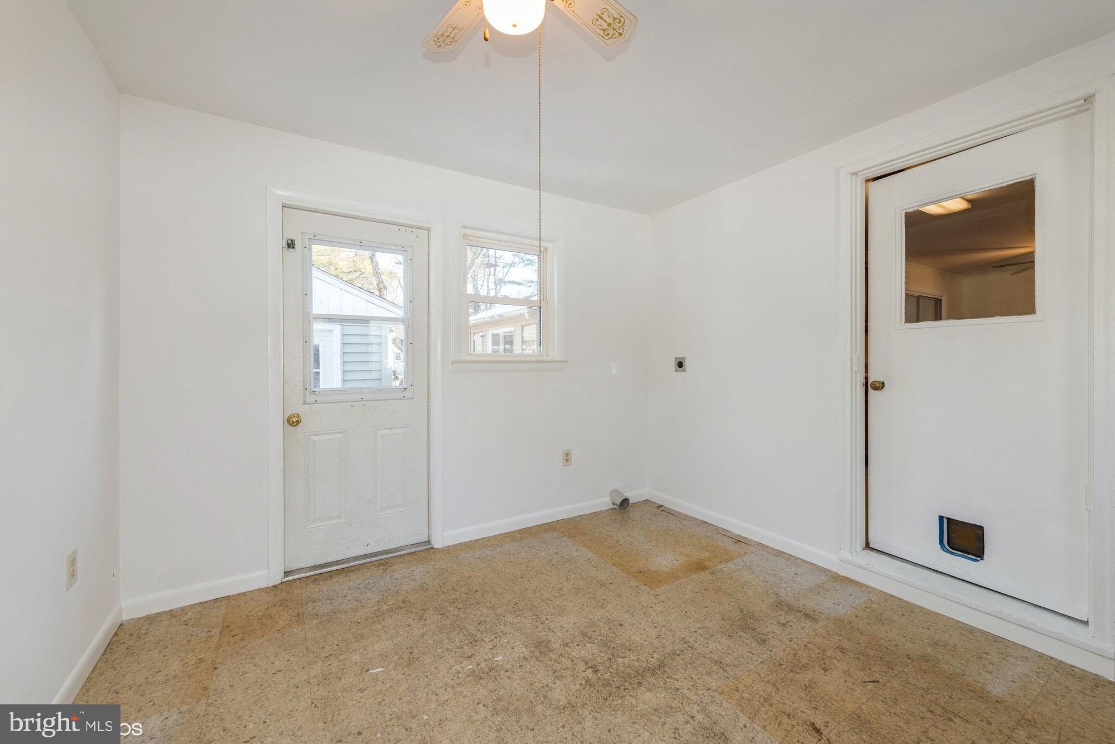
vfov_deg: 81.2
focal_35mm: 14
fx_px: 434
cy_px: 372
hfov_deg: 104.3
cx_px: 558
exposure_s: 1/8
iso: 64
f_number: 8
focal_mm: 14
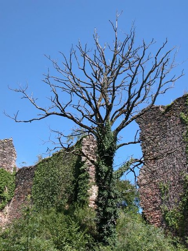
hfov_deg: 31.5
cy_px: 126
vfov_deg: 41.2
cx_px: 94
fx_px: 333
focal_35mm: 46
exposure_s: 1/226
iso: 100
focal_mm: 11.6
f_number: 5.3
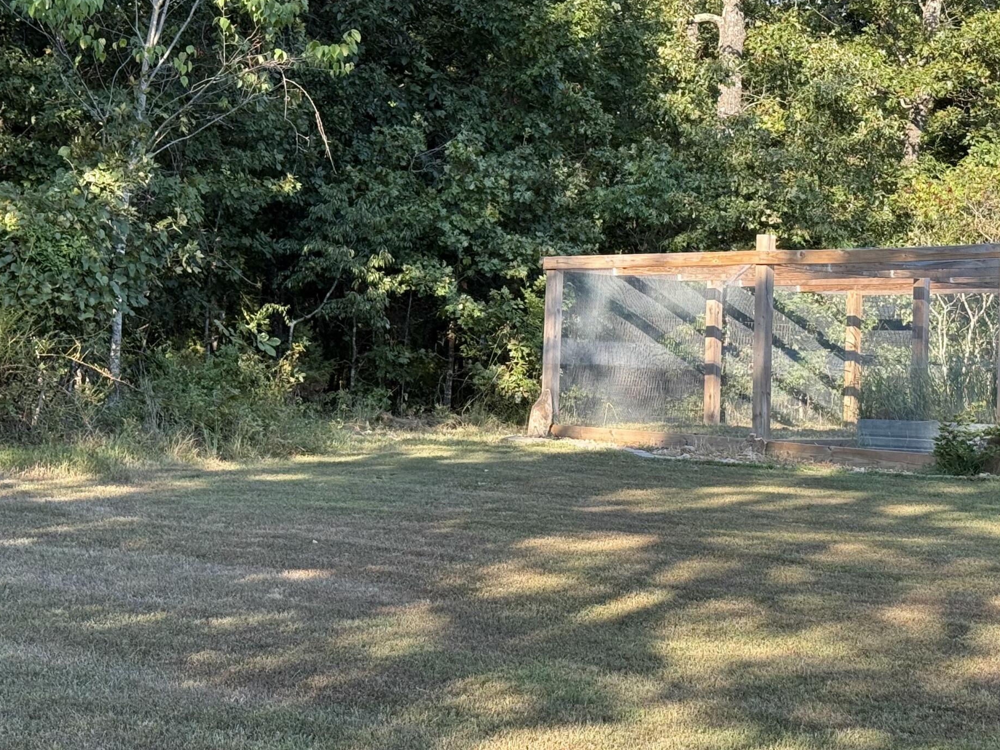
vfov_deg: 18.7
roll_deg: -1.4
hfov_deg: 24.7
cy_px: 384
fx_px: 2282
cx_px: 549
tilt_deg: +0.9
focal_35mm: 79
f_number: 1.78
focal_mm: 6.76
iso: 100
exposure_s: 1/712
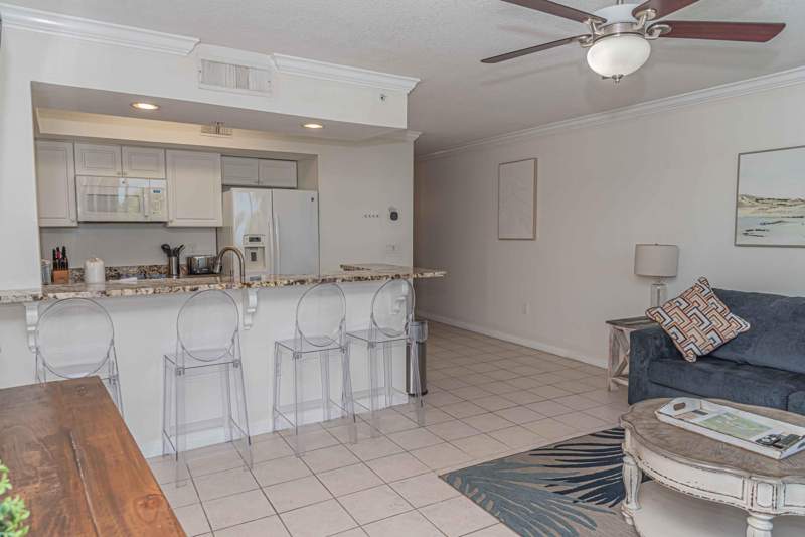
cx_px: 402
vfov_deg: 53.1
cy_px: 268
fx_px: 537
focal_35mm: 24
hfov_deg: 73.8
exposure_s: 1/160
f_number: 7.1
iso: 400
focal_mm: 24
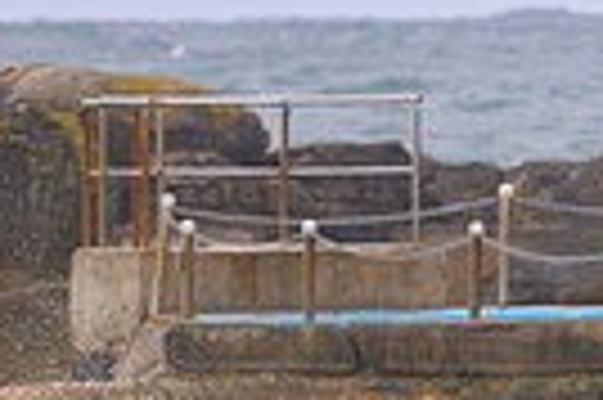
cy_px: 761
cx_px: 514
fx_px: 30983
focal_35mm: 1852
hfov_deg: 1.1
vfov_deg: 0.7
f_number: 11
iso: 1000
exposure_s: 1/1250
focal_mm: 400
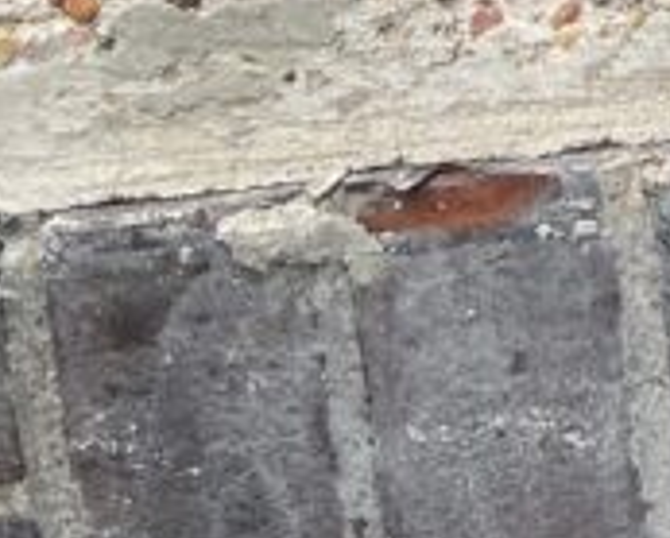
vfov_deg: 9.4
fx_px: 2979
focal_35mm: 150
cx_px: 1464
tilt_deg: -6.4
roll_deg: +5.0
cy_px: -654
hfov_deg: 11.2
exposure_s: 1/2762
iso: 50
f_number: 1.5
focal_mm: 5.7
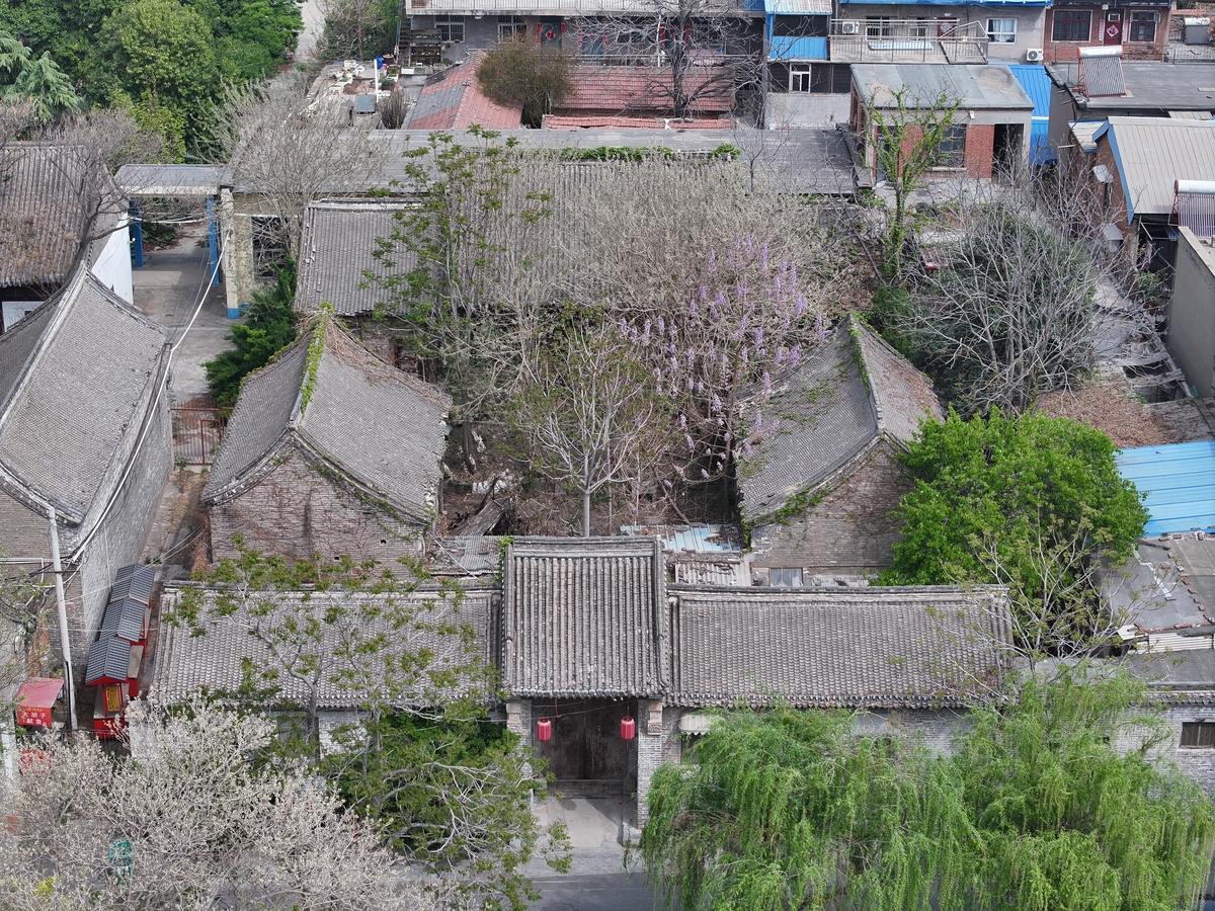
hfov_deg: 27.8
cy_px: 456
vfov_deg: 21.0
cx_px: 608
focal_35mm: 70
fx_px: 2457
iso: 100
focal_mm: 19.35
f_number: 2.8
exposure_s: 1/800
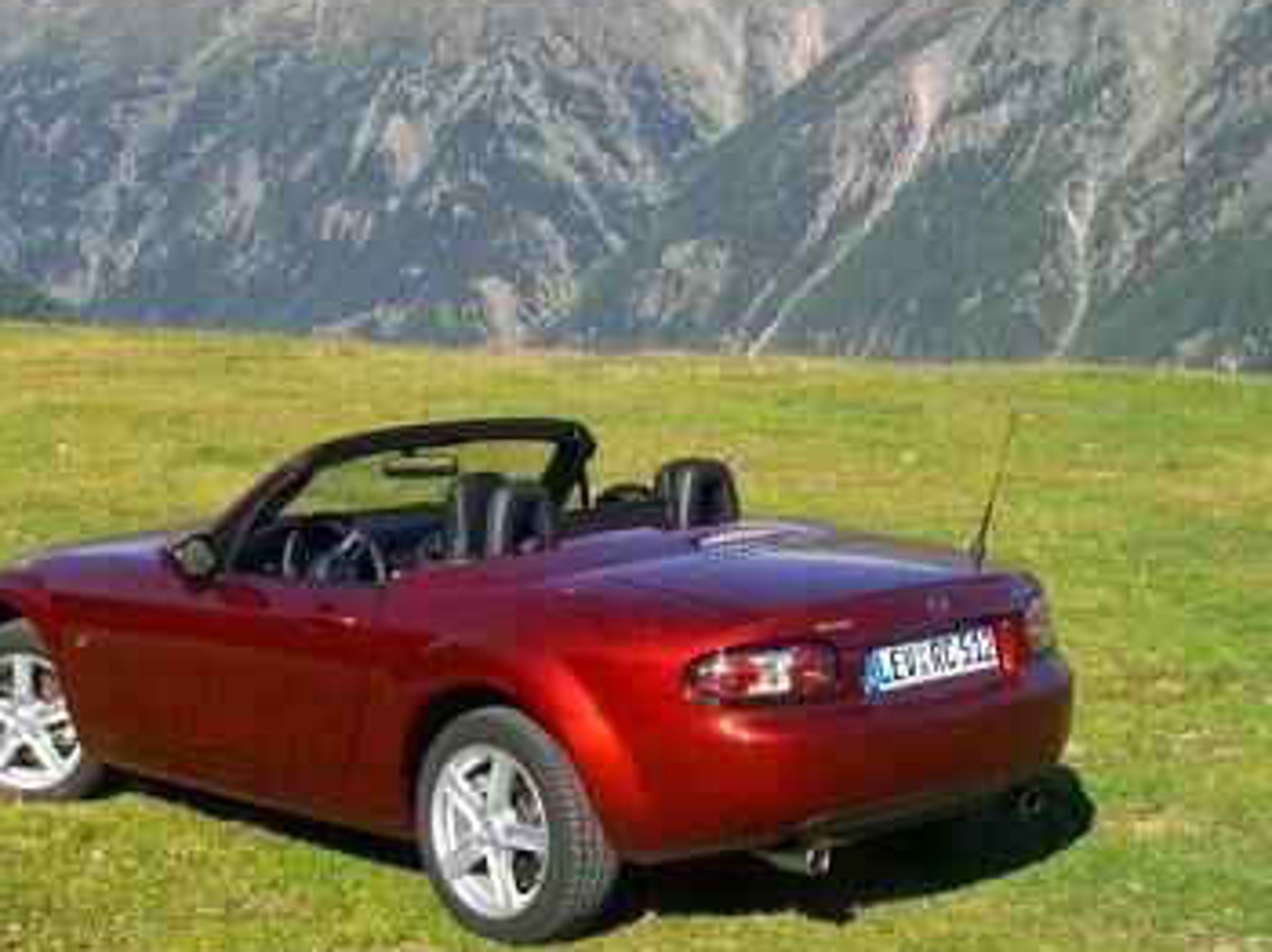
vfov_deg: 20.1
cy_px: 443
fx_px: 2681
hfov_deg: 26.6
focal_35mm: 73
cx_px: 487
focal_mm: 11.8
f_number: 3.6
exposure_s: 1/640
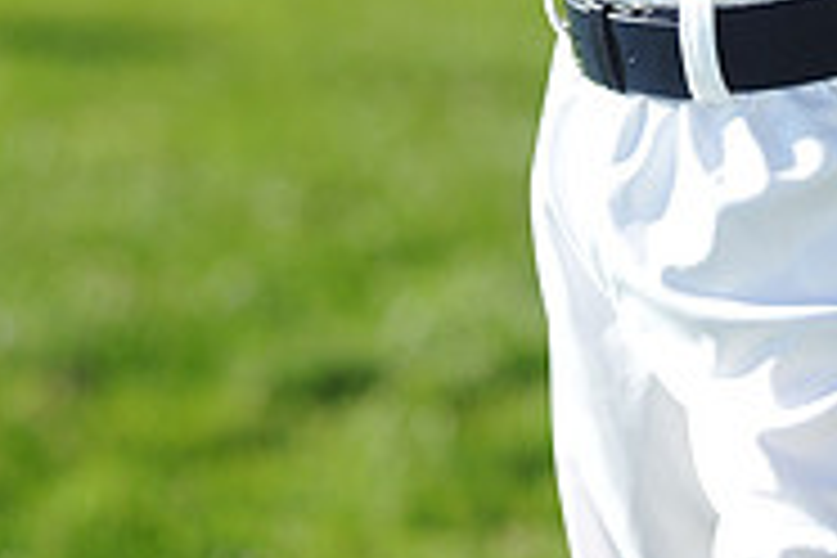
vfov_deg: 3.0
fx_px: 10485
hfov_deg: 4.6
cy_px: -414
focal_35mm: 451
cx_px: 594
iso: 200
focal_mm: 145
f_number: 4
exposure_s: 1/1250
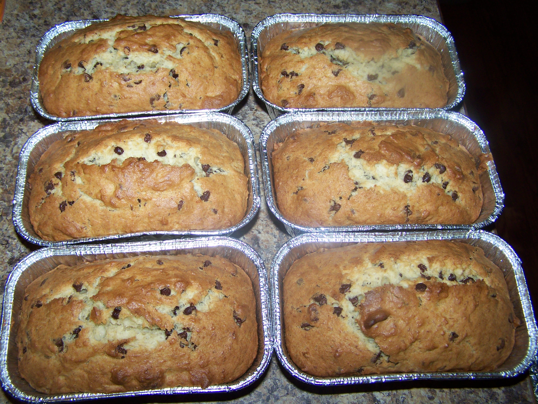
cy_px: 202
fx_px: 591
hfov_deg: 49.0
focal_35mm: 38
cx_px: 269
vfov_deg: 37.7
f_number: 2.8
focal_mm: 6.3
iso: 80
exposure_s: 1/60
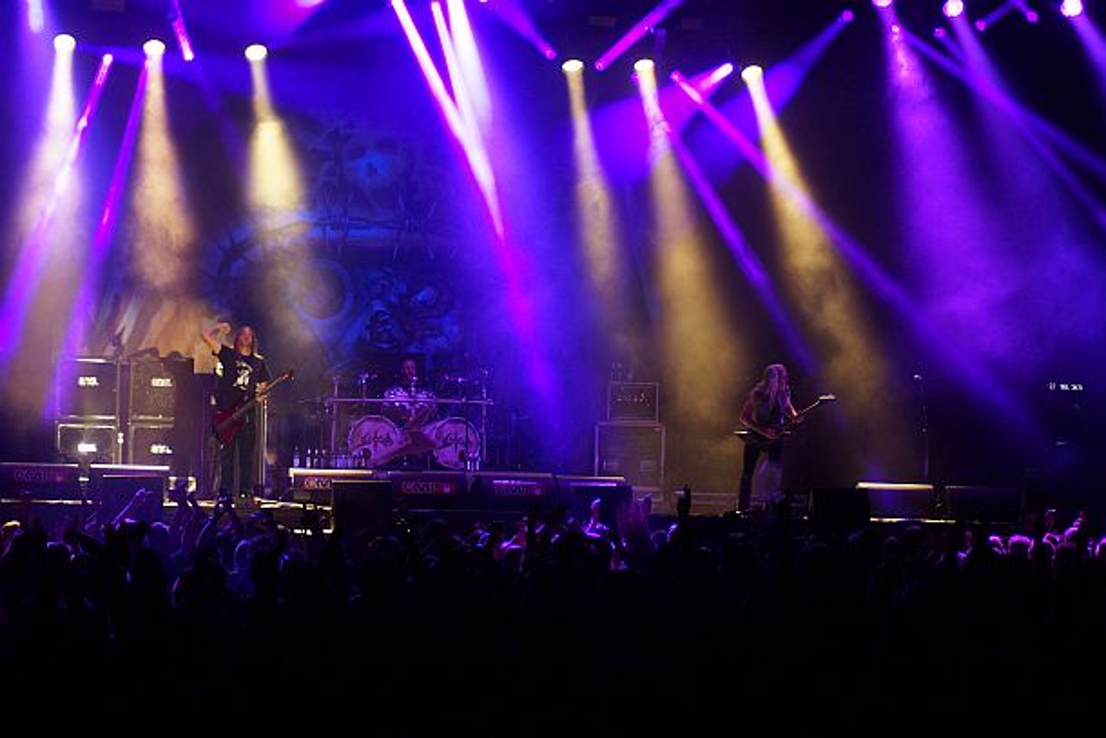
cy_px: 369
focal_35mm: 105
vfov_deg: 13.0
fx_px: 3226
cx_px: 553
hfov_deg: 19.5
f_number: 4
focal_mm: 70
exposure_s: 1/125
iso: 400
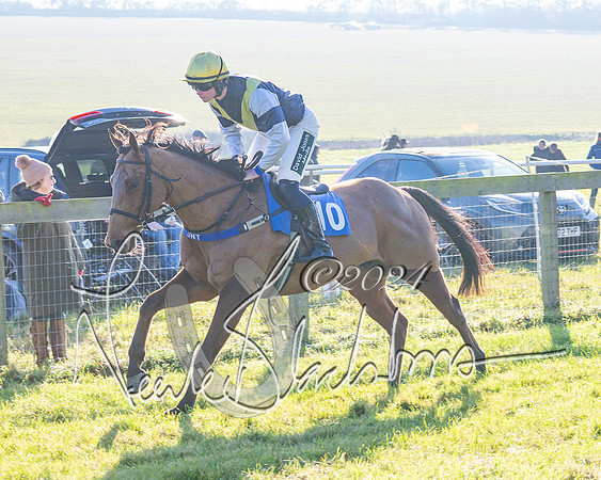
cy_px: 300
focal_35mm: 131
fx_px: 2331
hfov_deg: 14.6
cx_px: 512
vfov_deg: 11.8
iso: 640
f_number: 4
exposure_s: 1/1000
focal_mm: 55
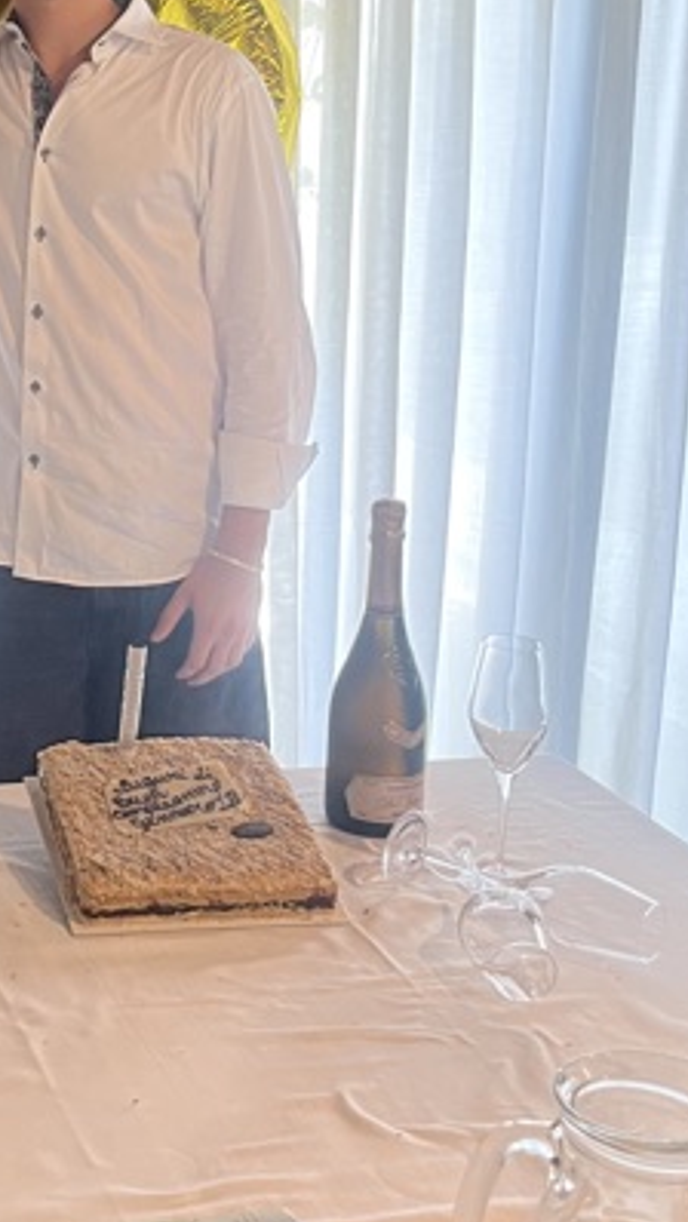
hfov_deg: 19.8
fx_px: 1848
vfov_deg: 36.3
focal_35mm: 57
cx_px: -138
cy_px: 436
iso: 125
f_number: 1.6
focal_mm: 5.1
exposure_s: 1/50
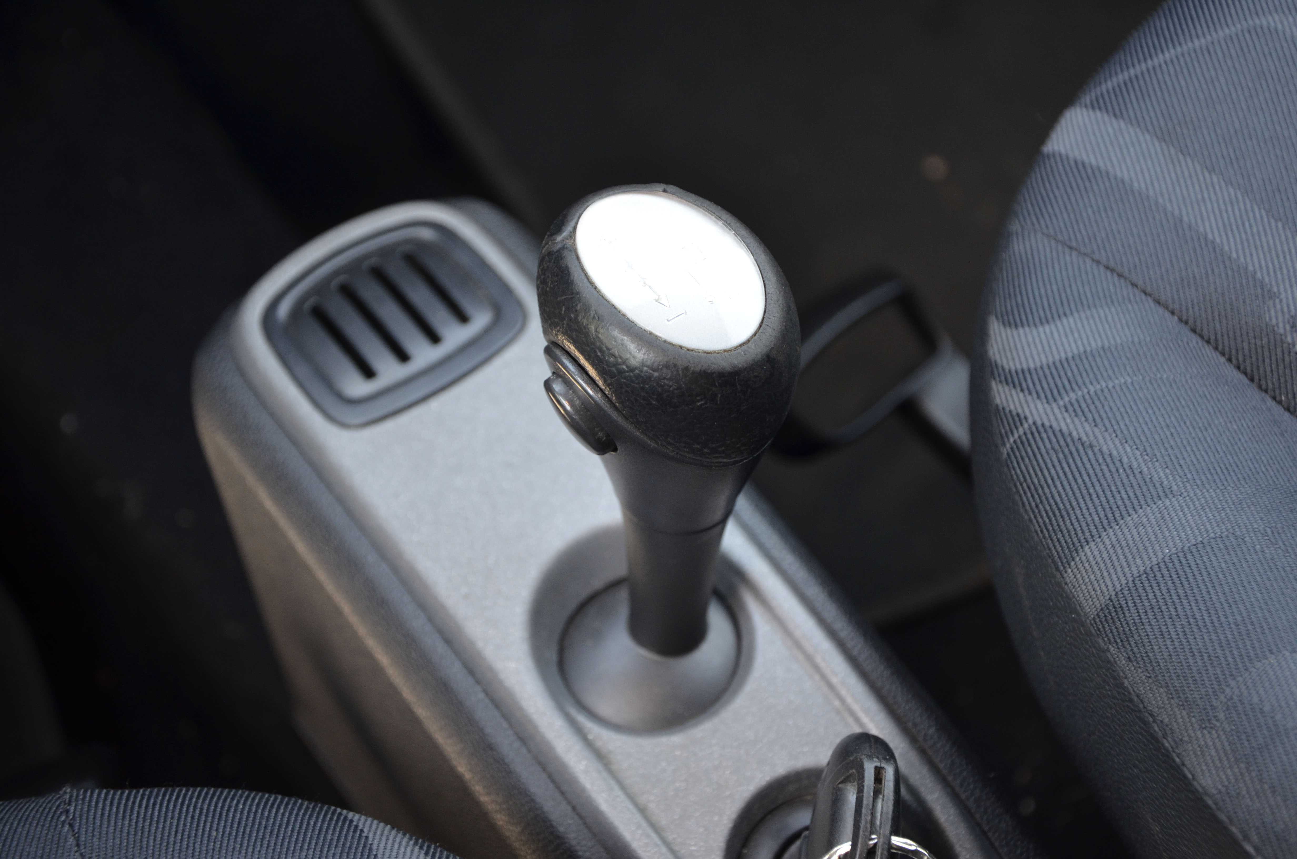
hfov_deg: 27.0
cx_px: 648
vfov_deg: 18.1
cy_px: 430
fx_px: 2696
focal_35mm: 75
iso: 400
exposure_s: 1/60
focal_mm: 50
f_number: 5
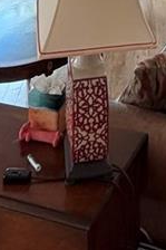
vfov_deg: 19.5
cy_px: -199
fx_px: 540
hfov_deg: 17.0
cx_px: 174
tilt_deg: +2.2
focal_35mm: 78
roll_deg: -0.1
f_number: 2.2
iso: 200
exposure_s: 1/120
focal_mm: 2.22
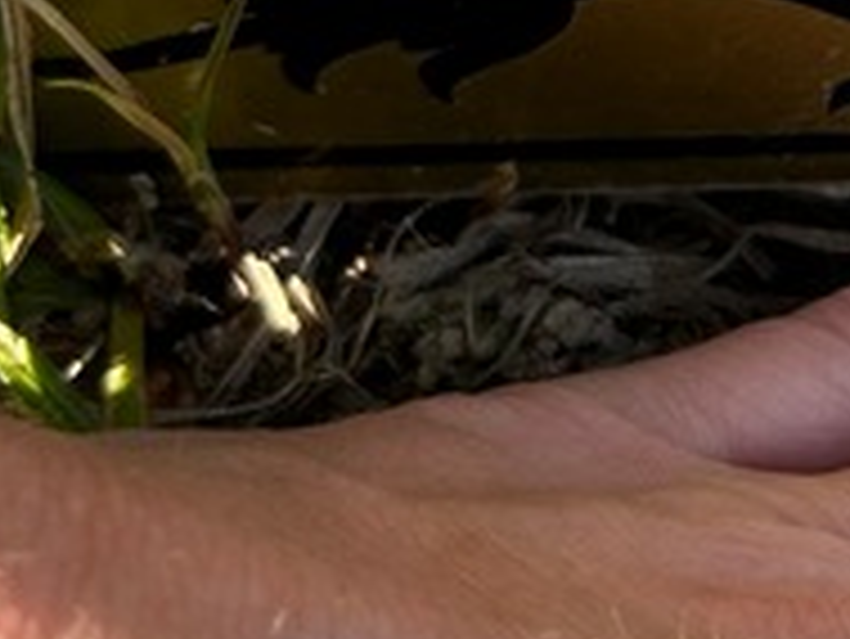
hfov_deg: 16.4
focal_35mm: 110
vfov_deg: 13.0
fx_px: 2703
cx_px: 1246
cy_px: -212
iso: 50
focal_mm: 5.7
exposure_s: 1/683
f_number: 1.5
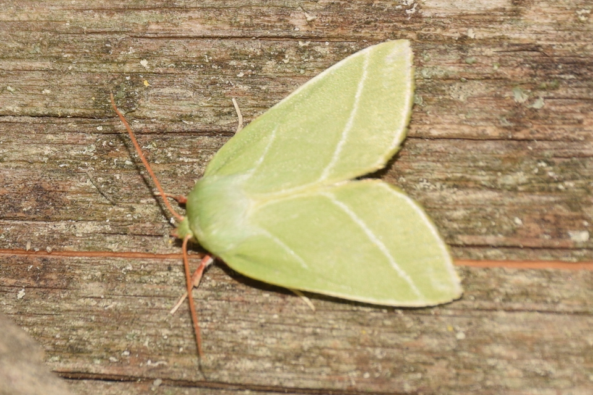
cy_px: 198
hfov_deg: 9.8
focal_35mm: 210
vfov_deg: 6.5
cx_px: 296
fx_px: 3459
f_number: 13
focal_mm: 140
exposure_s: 1/160
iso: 100
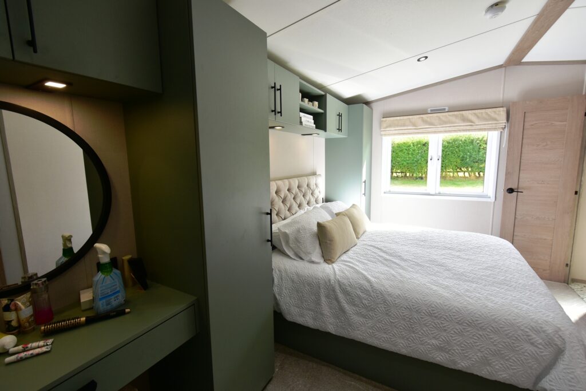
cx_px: 293
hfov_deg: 100.4
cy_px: 196
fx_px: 244
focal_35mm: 15
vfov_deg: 77.3
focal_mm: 10
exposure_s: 1/60
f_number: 5.6
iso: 200
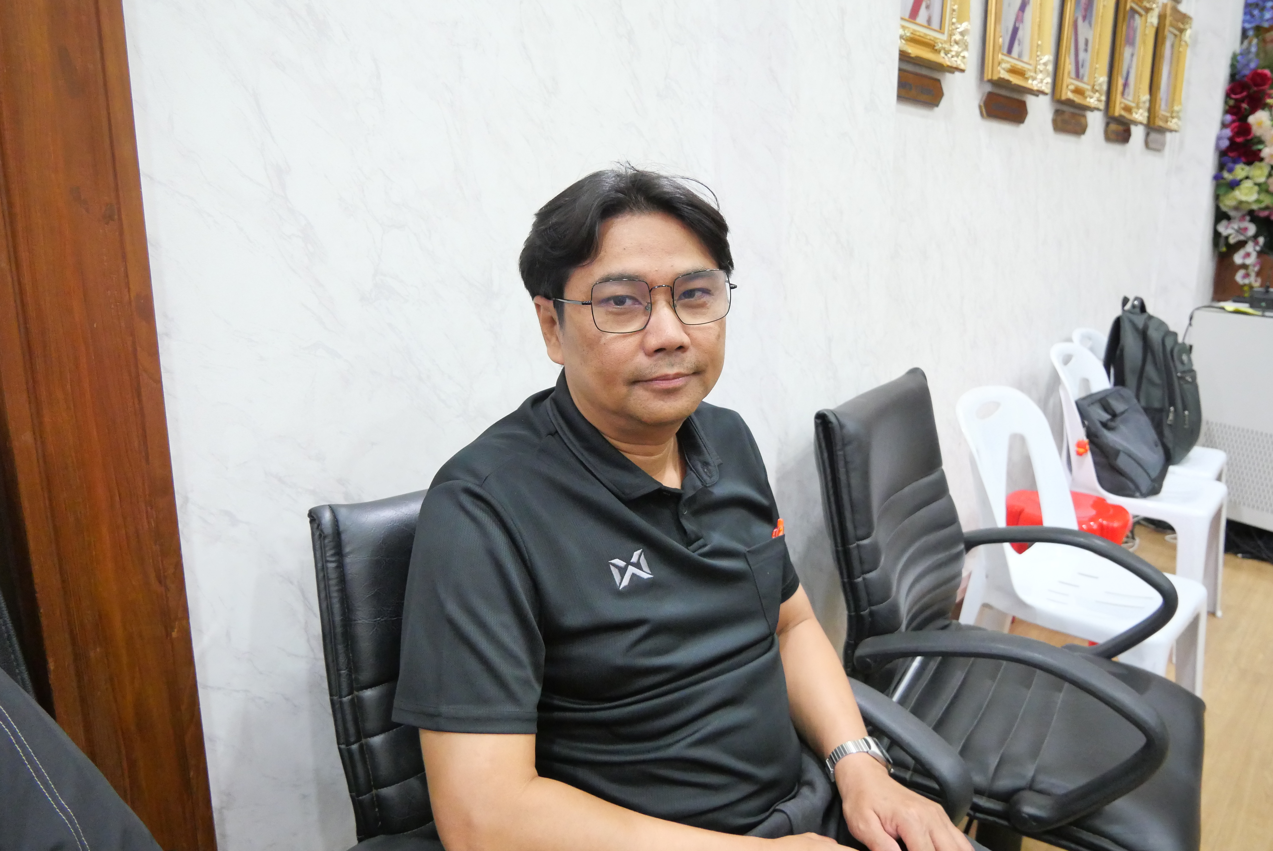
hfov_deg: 73.7
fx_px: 849
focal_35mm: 24
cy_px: 426
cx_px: 636
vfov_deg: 53.2
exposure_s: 1/40
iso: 3200
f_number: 3.5
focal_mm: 12
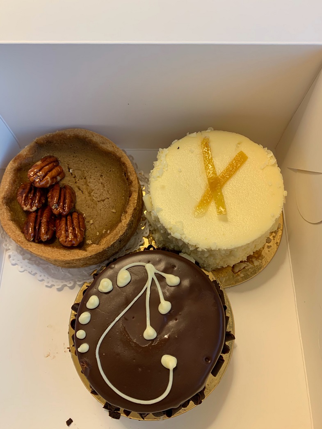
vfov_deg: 67.3
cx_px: 161
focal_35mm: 26
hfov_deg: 53.1
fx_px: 322
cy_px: 214
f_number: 1.8
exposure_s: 1/60
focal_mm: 4.25
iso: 125
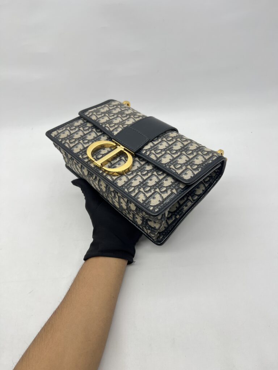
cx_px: 139
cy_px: 185
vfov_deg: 67.3
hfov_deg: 53.1
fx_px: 278
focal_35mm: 26
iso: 32
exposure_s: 1/100
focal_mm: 5.7
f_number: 1.5
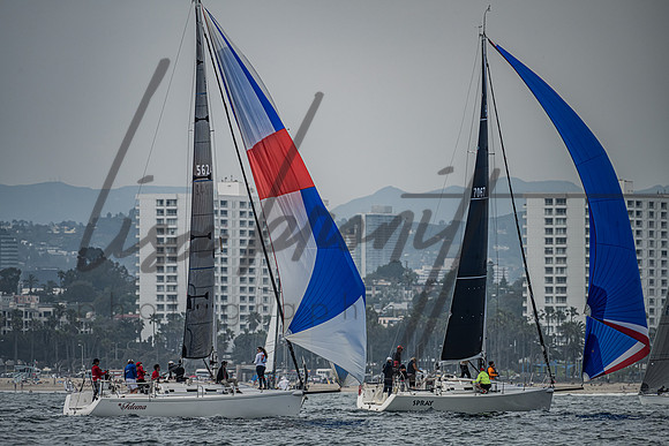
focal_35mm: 407
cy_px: 223
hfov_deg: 5.1
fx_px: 7572
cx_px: 331
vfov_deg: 3.4
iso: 320
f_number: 8
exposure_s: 1/1600
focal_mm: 400
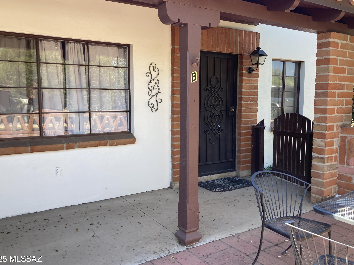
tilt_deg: -5.0
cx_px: 178
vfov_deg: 45.4
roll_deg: -2.0
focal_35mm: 31
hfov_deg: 58.4
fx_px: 317
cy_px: 126
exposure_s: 1/171
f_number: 1.8
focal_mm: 3.99
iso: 20
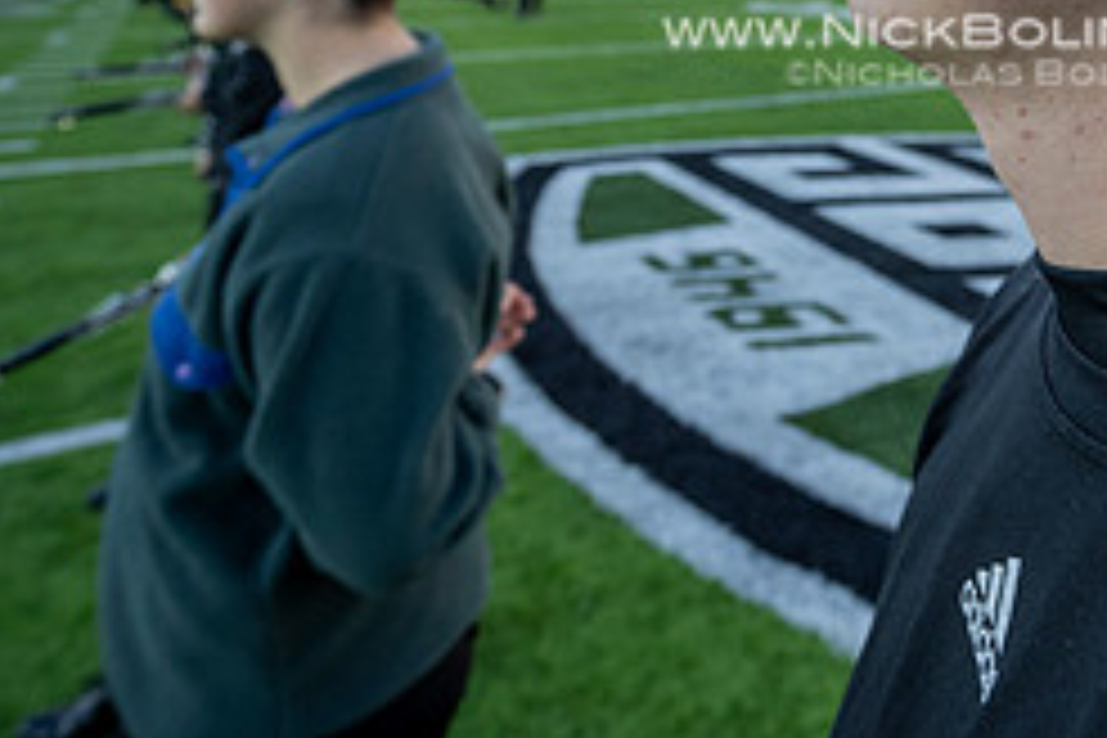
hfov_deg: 51.3
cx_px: 972
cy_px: -128
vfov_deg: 33.3
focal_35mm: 33
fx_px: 1015
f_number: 4
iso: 320
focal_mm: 14
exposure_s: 1/500
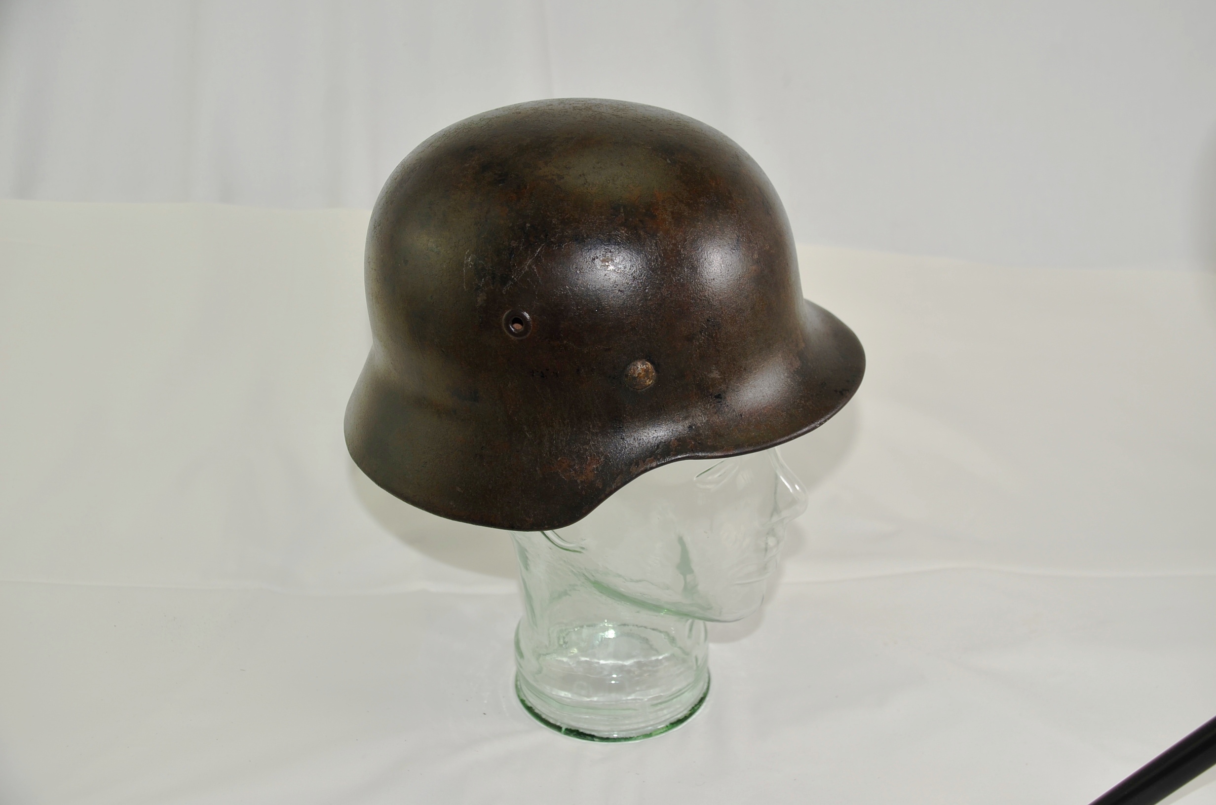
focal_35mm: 46
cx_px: 608
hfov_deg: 42.4
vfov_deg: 28.8
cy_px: 402
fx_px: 1567
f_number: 4.2
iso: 100
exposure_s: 1/250
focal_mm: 31
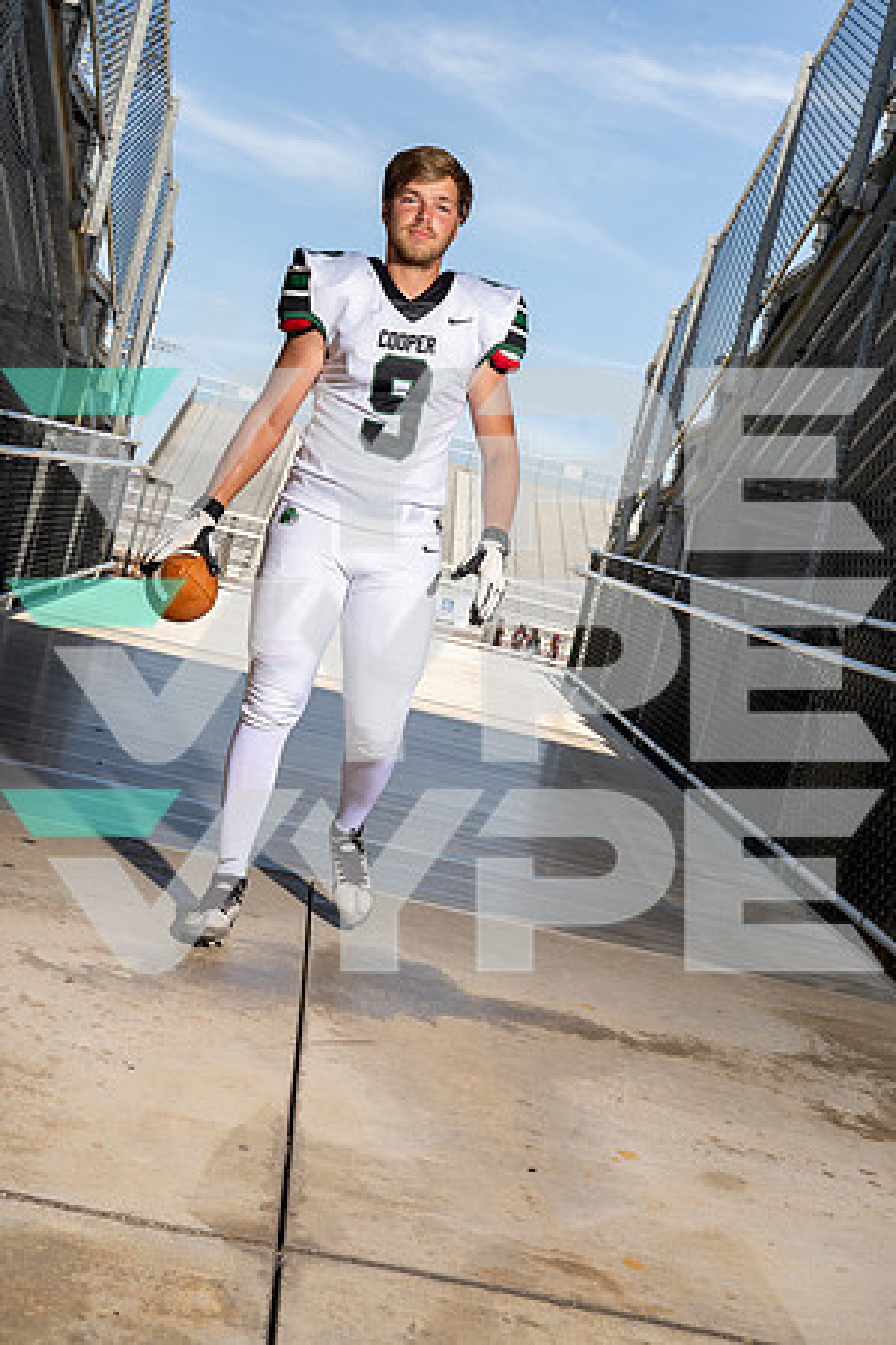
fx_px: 1531
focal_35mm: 41
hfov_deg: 32.6
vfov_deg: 47.4
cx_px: 448
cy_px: 672
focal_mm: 41
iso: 160
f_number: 8
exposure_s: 1/250
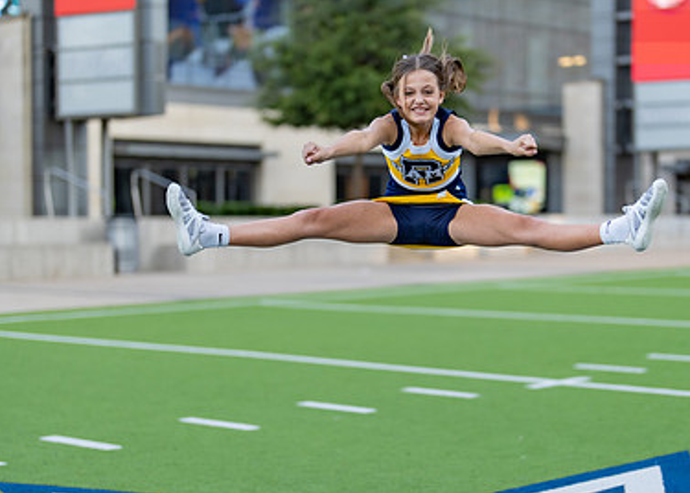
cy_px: 302
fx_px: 1588
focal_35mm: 81
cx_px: 443
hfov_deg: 24.4
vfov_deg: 17.6
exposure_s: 1/1250
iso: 160
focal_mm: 50
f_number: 1.2
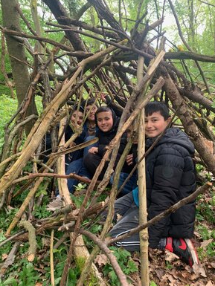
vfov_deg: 65.3
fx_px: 223
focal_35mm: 27
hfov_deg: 51.4
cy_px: 143
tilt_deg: -4.2
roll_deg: -0.9
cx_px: 110
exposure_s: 1/121
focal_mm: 4.25
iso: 64
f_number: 1.8
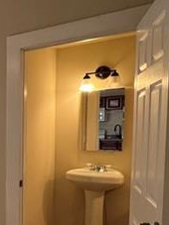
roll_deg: +1.4
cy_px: 158
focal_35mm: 44
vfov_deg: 42.1
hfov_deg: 24.0
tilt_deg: -6.8
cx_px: -99
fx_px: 287
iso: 125
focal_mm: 1.57
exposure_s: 1/120
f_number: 1.8
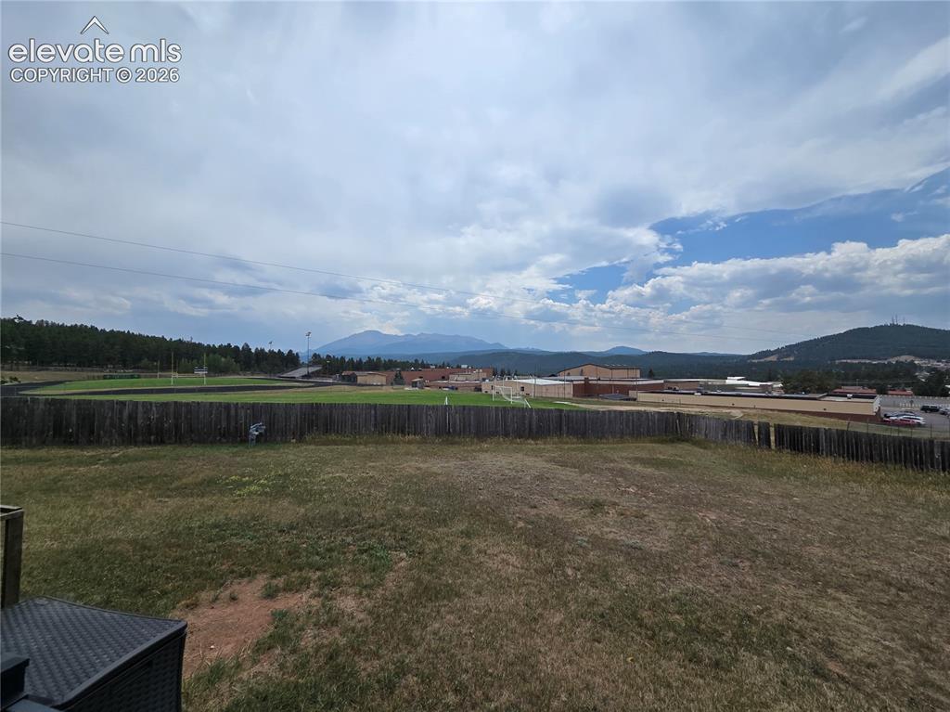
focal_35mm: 13
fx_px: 357
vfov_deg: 89.9
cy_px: 356
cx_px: 475
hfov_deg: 106.2
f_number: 2.2
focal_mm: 2.2
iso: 50
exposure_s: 1/4444
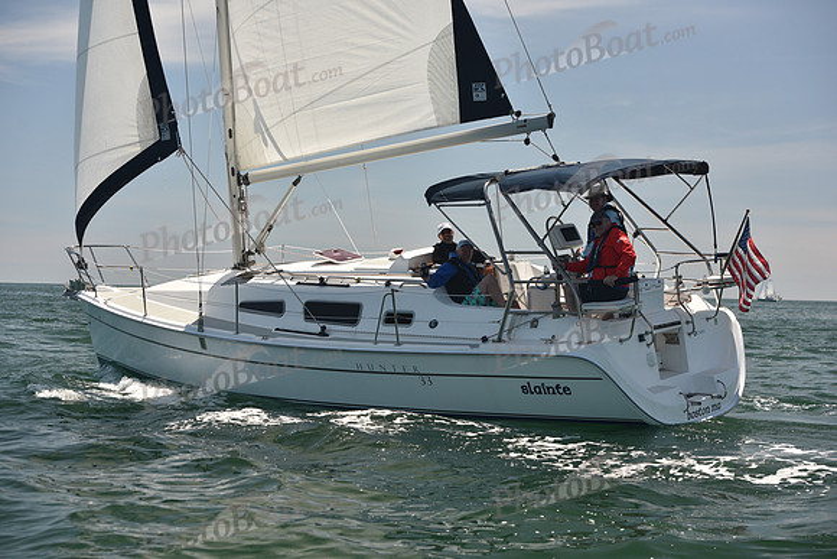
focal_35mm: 70
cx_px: 418
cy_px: 280
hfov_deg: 28.8
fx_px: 1628
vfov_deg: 19.5
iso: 250
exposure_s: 1/800
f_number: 5
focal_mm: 70
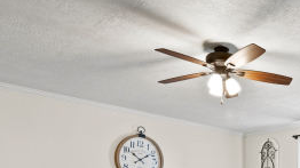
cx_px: 274
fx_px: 358
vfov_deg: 22.6
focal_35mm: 45
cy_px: 238
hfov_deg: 41.6
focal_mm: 15
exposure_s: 1/15
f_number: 9
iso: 10000
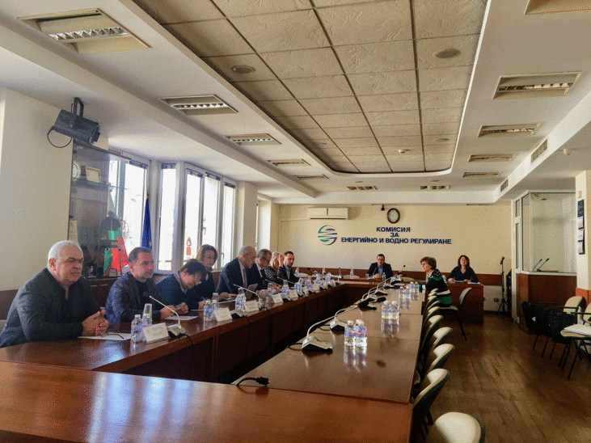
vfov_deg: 48.2
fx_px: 495
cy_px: 222
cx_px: 296
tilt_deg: +4.3
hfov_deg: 61.7
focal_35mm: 29
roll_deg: -2.9
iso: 40
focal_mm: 4.15
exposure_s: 1/100
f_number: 2.2
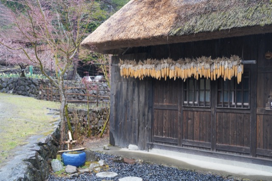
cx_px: 136
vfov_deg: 31.2
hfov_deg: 45.5
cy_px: 90
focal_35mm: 43
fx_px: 325
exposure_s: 1/100
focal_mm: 43
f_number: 8
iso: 2000
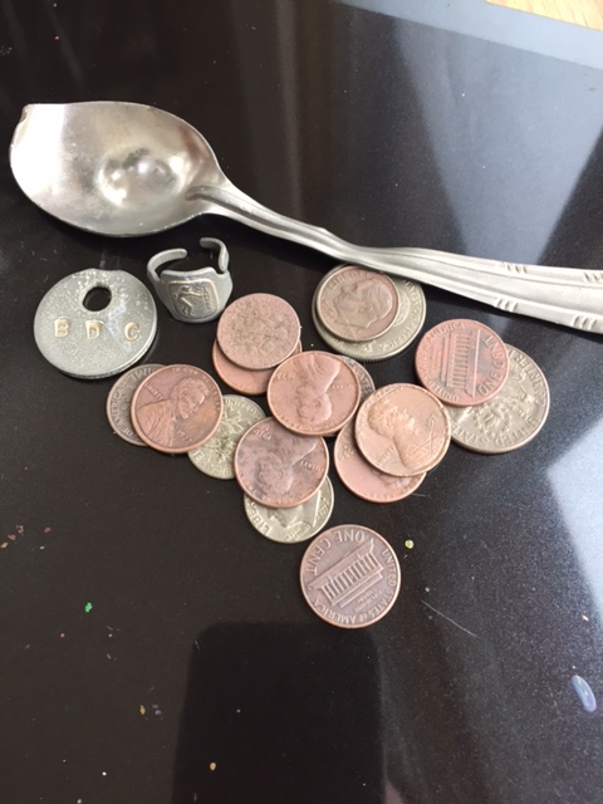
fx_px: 674
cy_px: 402
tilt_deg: -72.3
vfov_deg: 61.7
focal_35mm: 29
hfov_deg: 48.2
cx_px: 302
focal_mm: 4.15
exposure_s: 1/30
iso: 80
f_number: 2.2
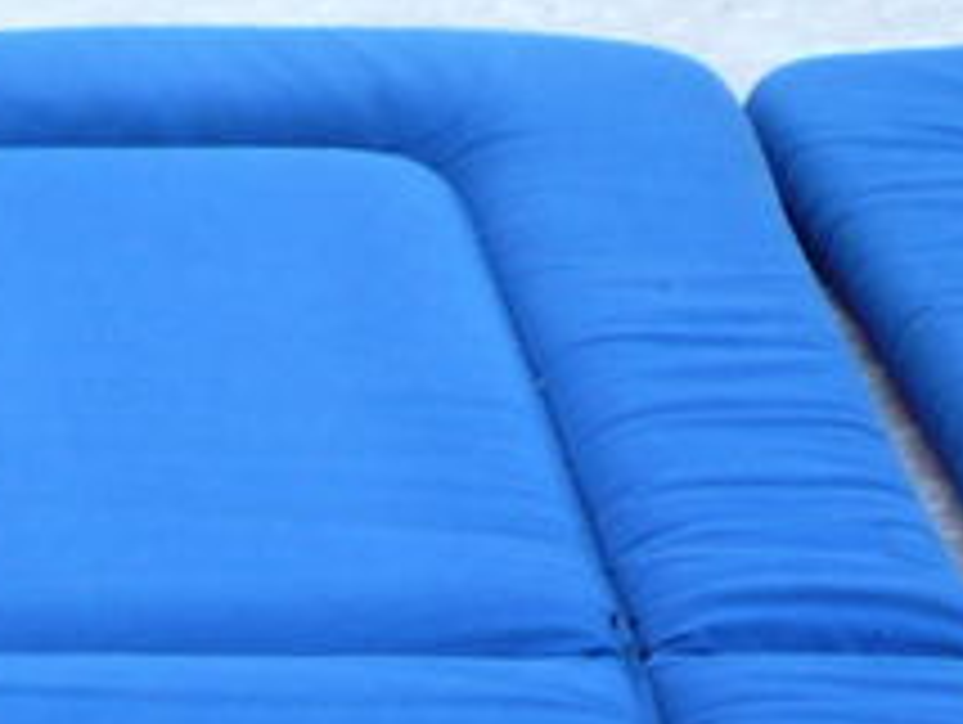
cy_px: 1524
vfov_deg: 9.8
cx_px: -626
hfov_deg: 13.1
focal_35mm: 140
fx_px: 3899
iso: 100
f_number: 3.3
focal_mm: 5.2
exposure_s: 1/50
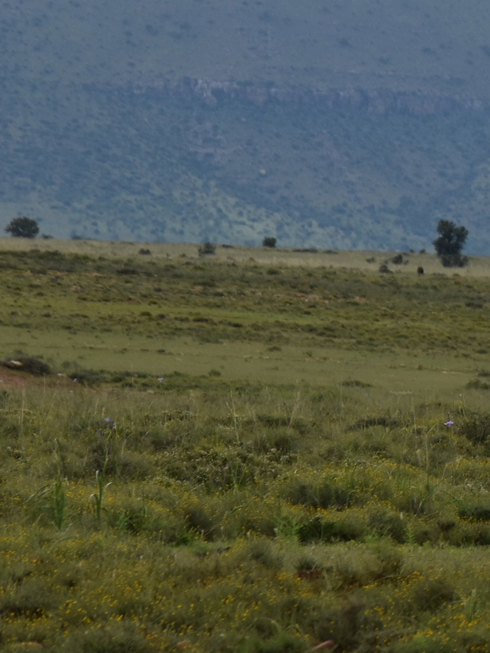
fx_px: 11607
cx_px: 1120
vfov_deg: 3.2
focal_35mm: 615
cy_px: 240
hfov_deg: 2.4
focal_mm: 120
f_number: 7.1
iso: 200
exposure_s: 1/800
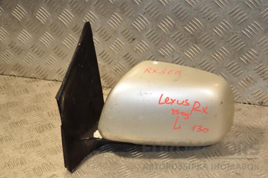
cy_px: 89
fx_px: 469
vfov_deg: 21.6
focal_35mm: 63
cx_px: 134
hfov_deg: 31.9
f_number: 5
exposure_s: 1/200
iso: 800
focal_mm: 42
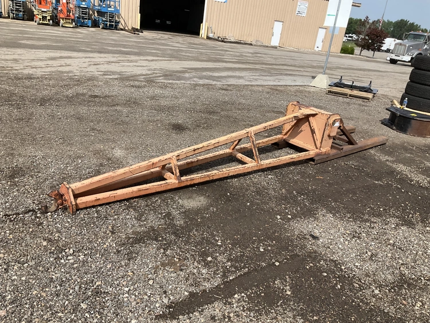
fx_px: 360
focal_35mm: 29
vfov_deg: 48.3
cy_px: 162
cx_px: 215
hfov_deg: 61.6
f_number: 1.8
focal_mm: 3
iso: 25
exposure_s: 1/1786
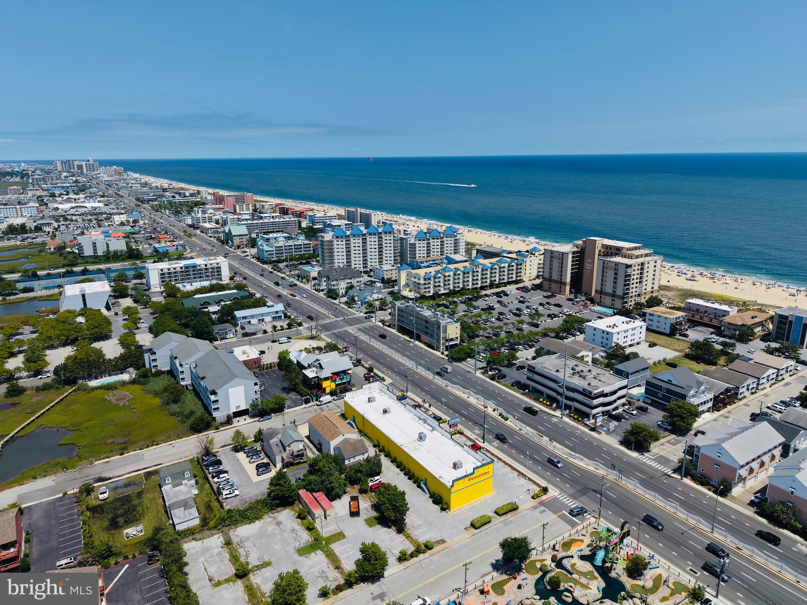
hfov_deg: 71.6
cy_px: 302
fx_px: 560
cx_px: 404
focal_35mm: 24
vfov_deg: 56.8
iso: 160
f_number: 1.8
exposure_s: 1/8000
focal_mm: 8.67
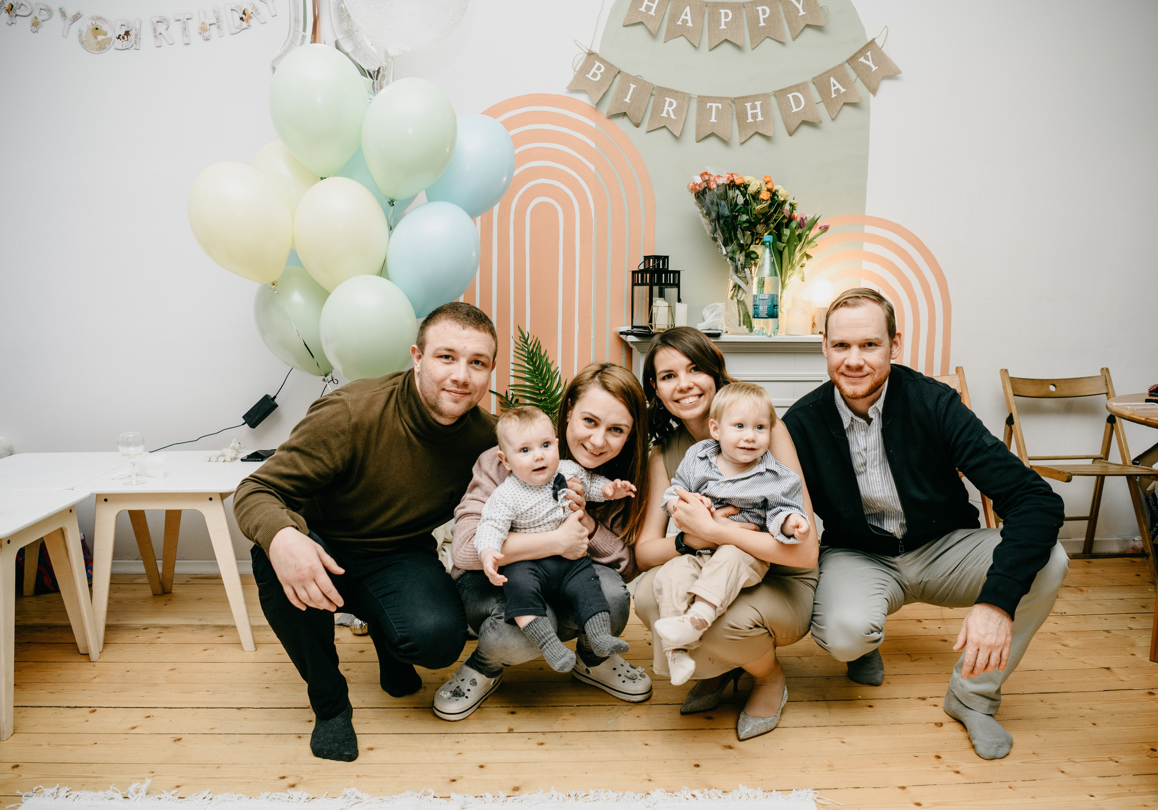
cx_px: 588
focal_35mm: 26
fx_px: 848
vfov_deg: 51.1
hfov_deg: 68.6
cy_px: 424
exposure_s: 1/160
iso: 125
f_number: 3.5
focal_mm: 24
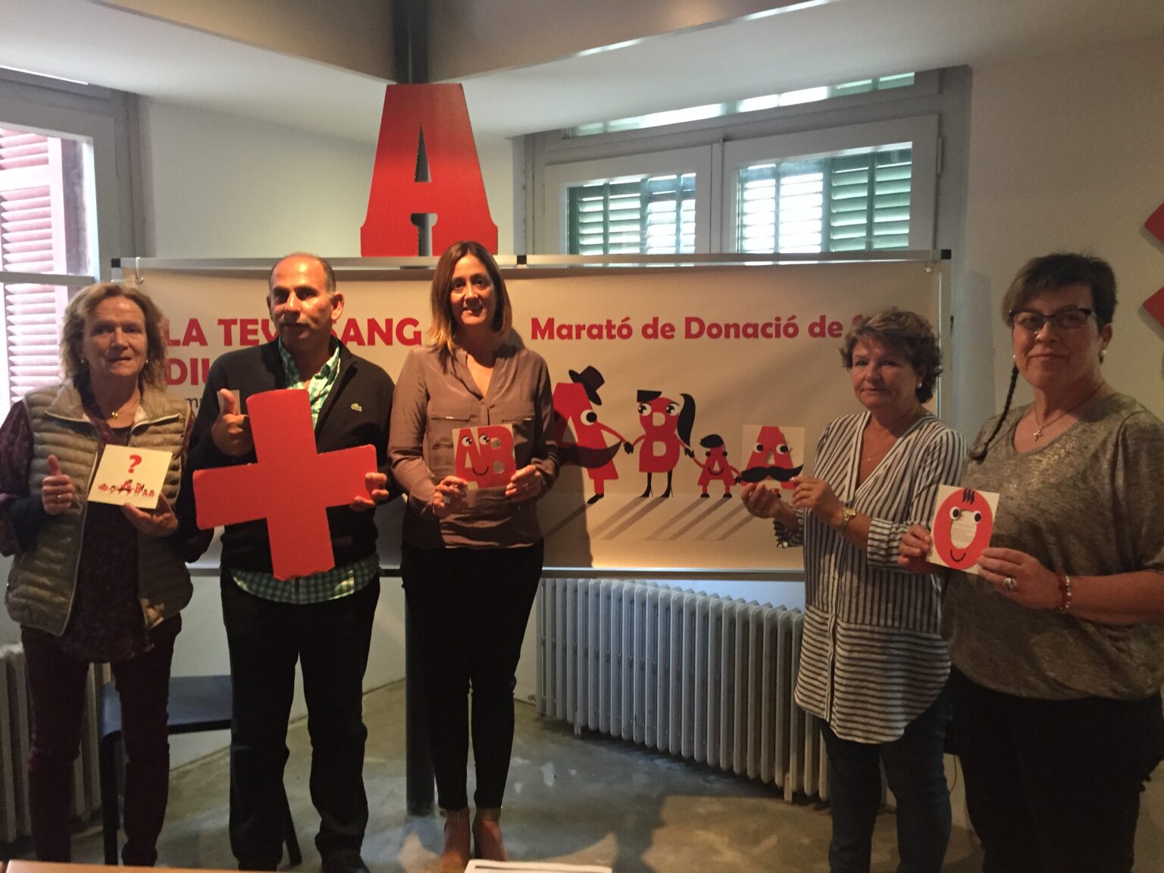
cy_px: 436
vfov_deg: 48.2
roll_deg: +0.2
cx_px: 582
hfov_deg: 61.7
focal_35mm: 29
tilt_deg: -6.0
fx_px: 975
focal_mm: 4.15
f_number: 2.2
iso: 250
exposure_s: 1/20
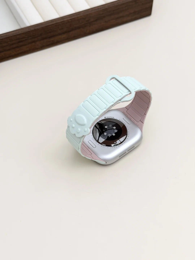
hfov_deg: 30.3
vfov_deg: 39.7
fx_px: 361
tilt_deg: -53.4
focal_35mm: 48
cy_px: 130
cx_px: 98
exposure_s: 1/50
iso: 64
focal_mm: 6.76
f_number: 1.78
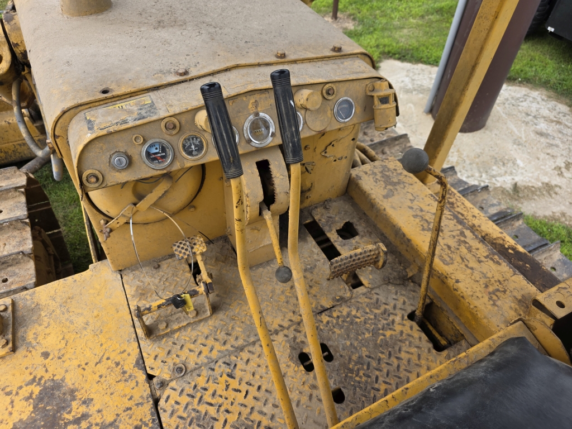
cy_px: 214
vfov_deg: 58.9
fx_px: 380
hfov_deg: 73.9
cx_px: 286
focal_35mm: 23
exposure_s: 1/2797
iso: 80
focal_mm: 6.3
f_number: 1.7
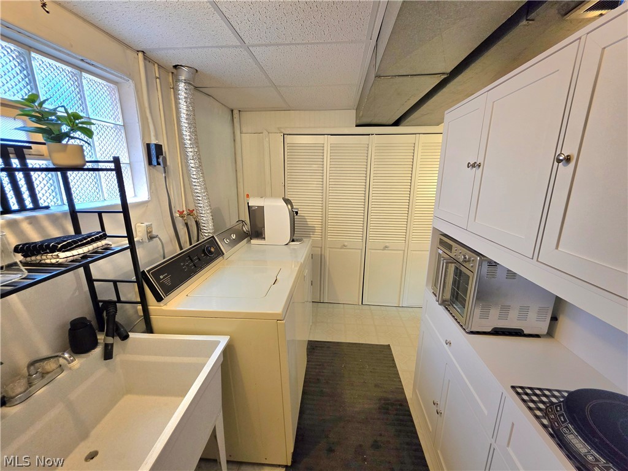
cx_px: 314
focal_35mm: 13
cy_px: 236
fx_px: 236
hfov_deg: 106.2
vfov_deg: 89.9
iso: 200
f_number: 1.9
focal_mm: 2.2
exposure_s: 1/120
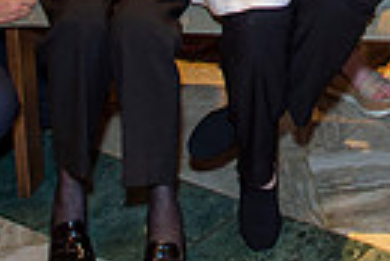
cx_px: 444
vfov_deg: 11.6
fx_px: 1160
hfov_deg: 18.3
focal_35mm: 107
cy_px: -255
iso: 1000
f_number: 4
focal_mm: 24
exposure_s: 1/100
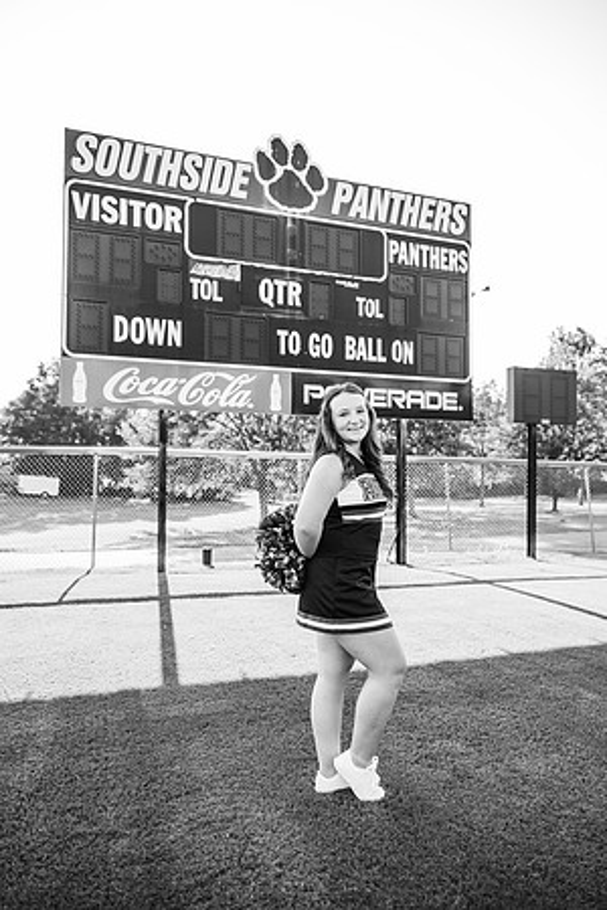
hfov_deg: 53.1
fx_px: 607
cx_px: 304
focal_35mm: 24
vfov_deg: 73.7
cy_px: 455
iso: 200
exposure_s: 1/640
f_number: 2.8
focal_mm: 24
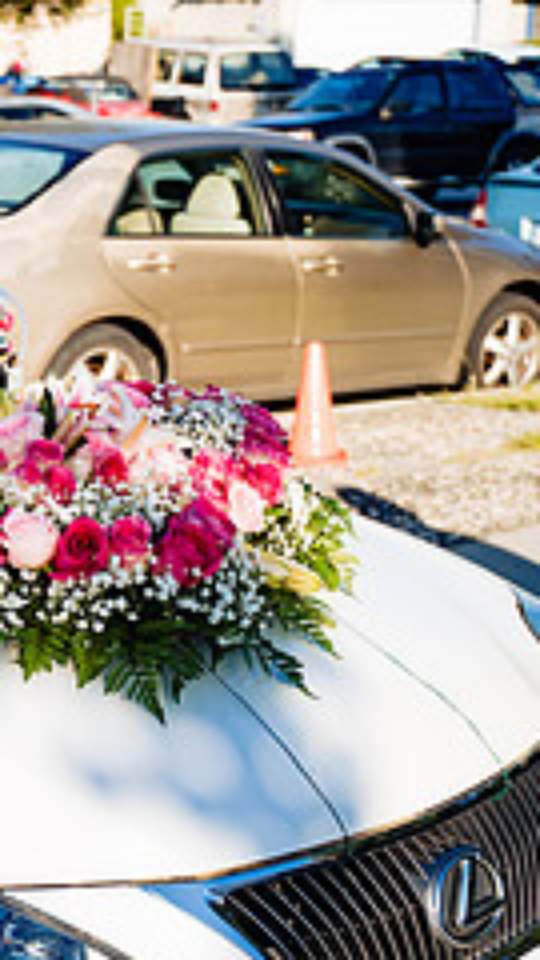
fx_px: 1807
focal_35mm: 71
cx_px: -316
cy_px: 630
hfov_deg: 15.4
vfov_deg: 29.6
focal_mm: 28
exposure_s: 1/640
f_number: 3.2
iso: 100
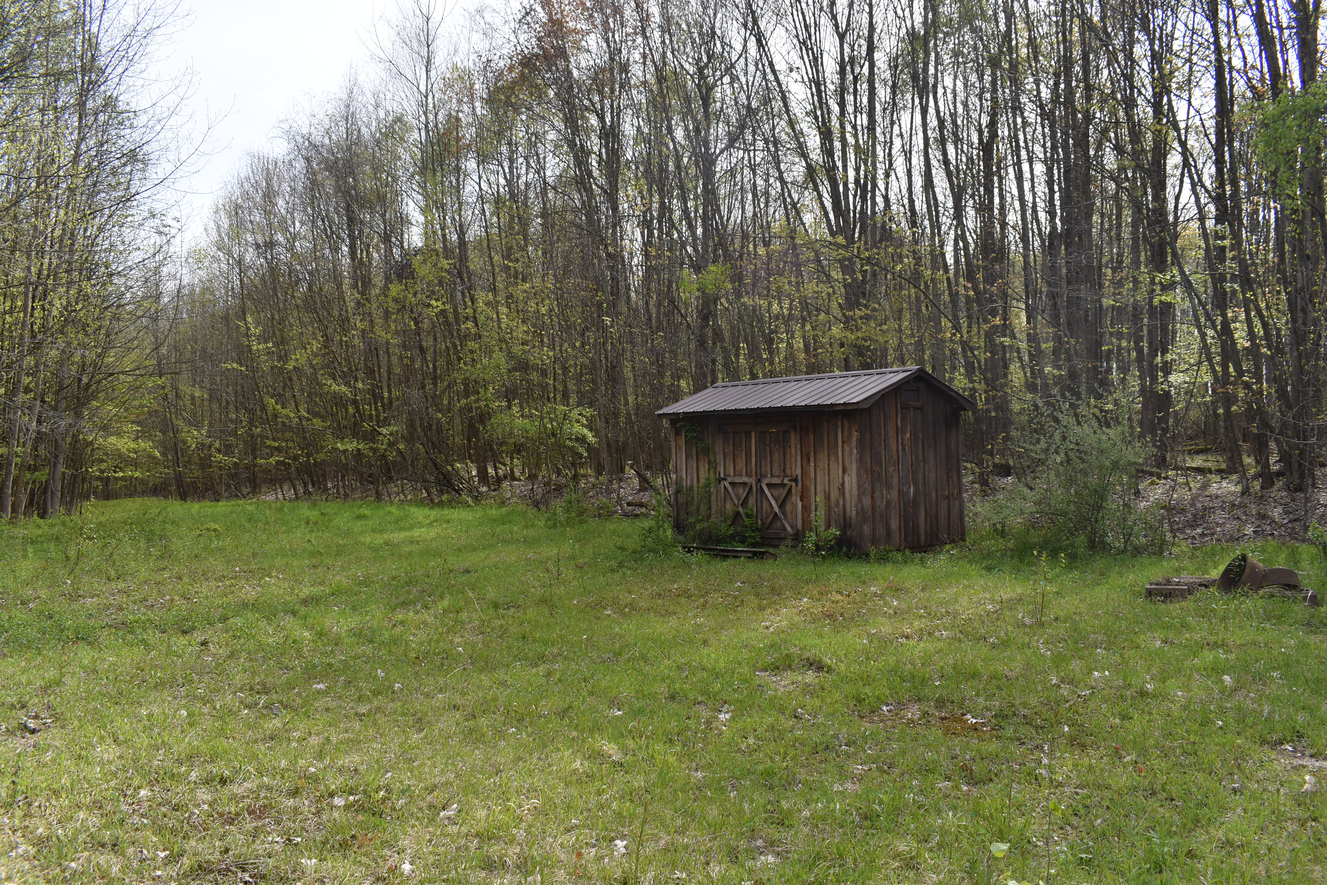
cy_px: 442
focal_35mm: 27
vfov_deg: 48.0
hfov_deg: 67.4
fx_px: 995
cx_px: 664
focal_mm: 18
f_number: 8
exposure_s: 1/250
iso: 200
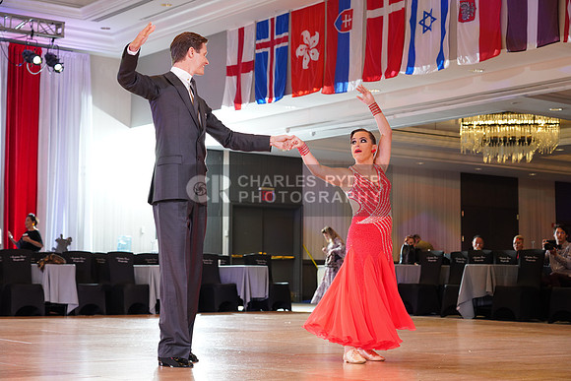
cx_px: 286
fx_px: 1031
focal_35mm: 65
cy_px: 190
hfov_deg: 31.0
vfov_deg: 20.9
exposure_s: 1/160
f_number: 4.5
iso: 1600
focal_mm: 65
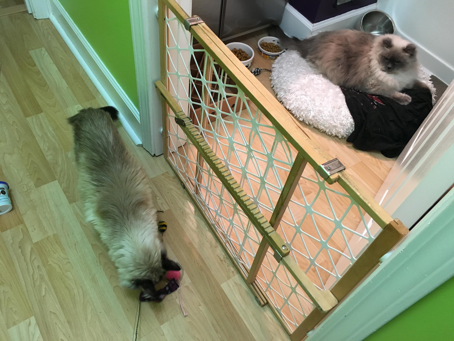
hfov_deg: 61.7
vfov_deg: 48.2
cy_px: 170
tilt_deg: -52.1
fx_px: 380
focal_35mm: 29
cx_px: 227
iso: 200
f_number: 2.2
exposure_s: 1/24
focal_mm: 4.15
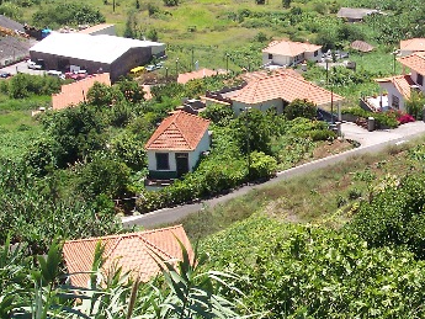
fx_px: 1081
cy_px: 79
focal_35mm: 88
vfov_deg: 16.7
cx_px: 430
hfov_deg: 21.4
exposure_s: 1/500
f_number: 4.8
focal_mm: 8
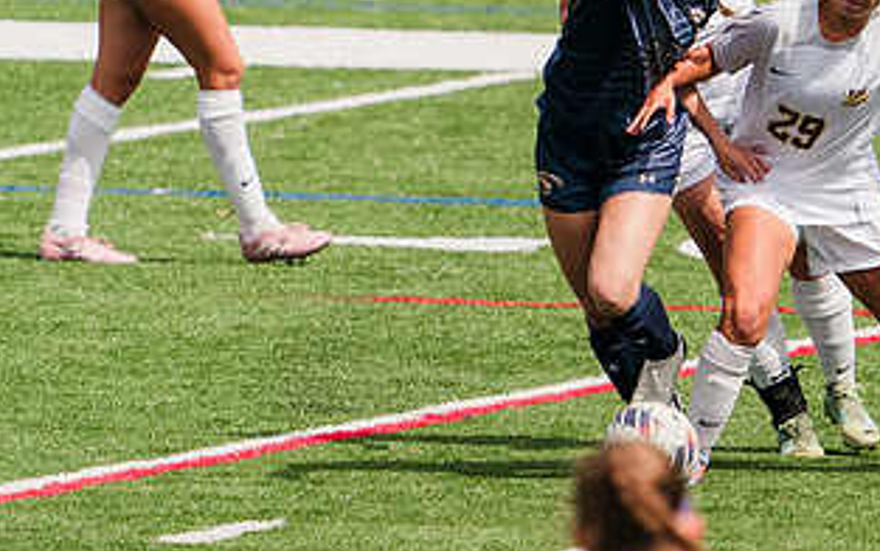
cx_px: 781
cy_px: 142
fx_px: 27547
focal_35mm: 1148
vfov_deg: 1.1
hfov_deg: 1.8
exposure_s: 1/1600
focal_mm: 470
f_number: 6.3
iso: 250
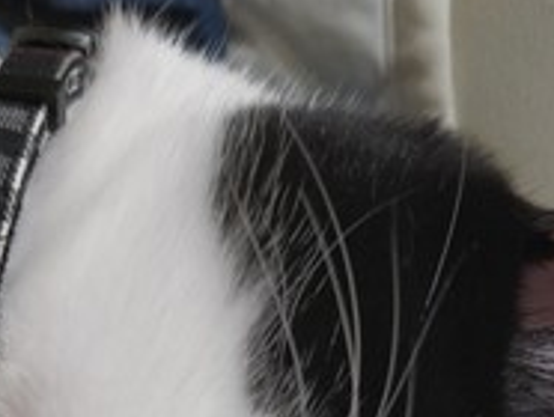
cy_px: 494
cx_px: 60
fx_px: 929
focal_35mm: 58
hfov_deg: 31.7
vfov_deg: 23.2
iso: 800
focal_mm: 4.1
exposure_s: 1/50
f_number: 1.7
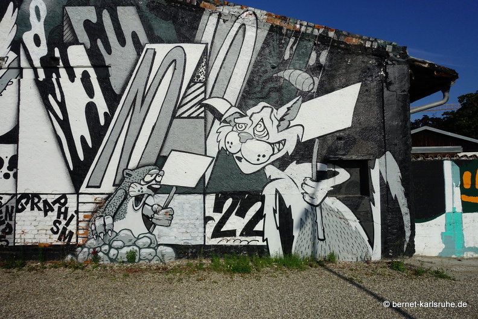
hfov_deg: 73.7
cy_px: 160
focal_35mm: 24
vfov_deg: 53.1
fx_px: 319
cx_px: 239
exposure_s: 1/2000
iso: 200
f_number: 6.3
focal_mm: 8.8
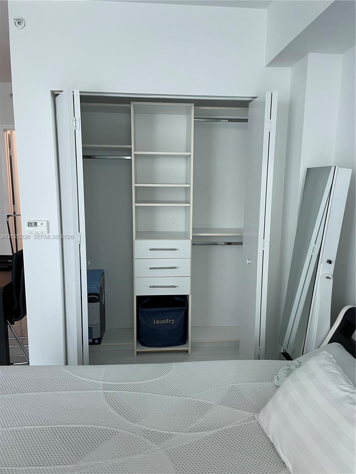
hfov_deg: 53.1
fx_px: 357
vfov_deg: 67.3
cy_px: 237
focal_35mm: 26
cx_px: 178
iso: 80
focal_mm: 4.2
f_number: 1.6
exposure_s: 1/60
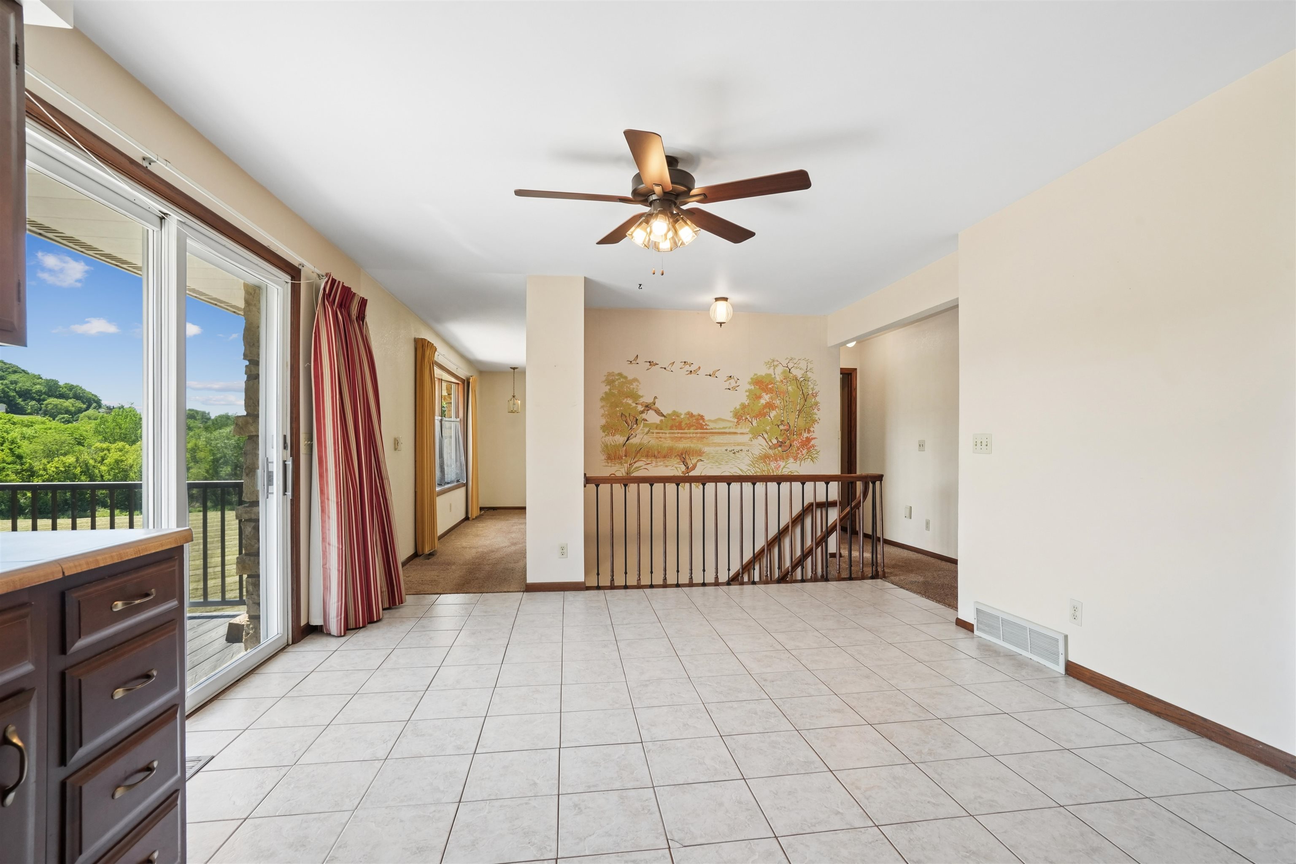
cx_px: 648
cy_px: 432
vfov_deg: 73.7
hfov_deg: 96.7
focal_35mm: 16
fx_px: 576
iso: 800
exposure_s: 1/80
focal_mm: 16
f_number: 10
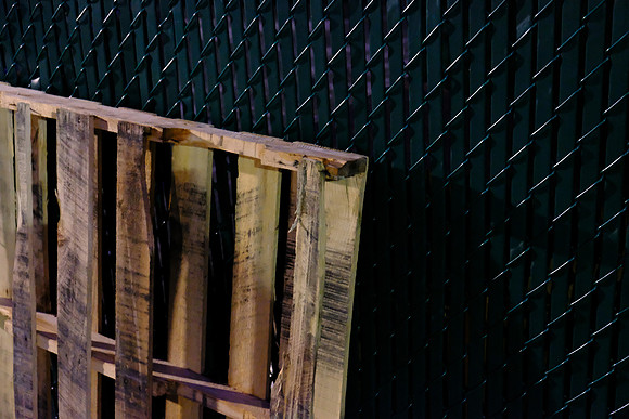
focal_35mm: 51
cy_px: 210
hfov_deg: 38.9
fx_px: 891
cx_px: 314
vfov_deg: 26.5
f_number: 4.5
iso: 12800
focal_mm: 34.3
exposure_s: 1/7
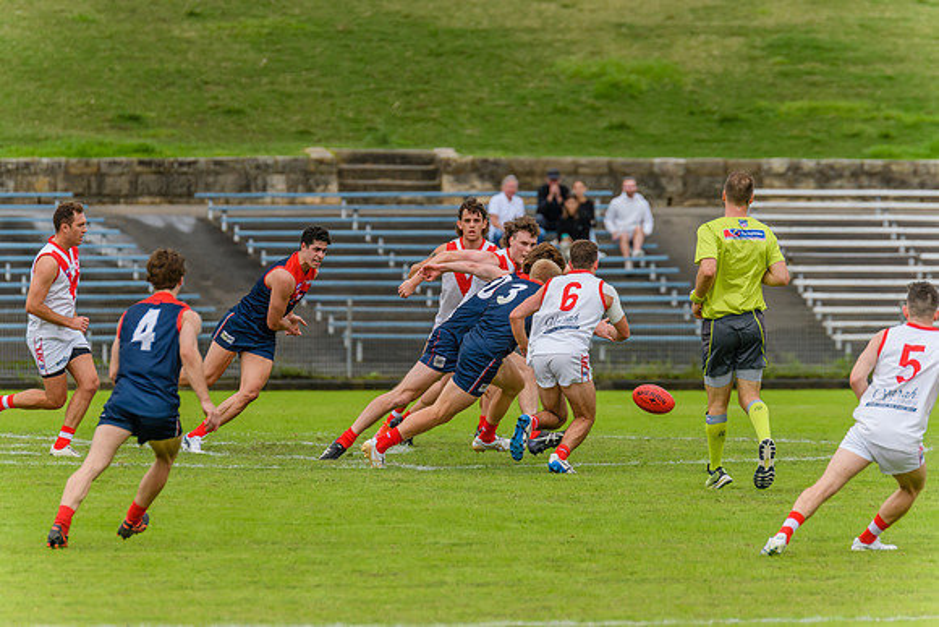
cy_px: 313
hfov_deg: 4.8
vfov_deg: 3.2
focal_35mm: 431
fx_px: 11247
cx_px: 470
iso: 800
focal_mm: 420
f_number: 7.1
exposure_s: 1/2000
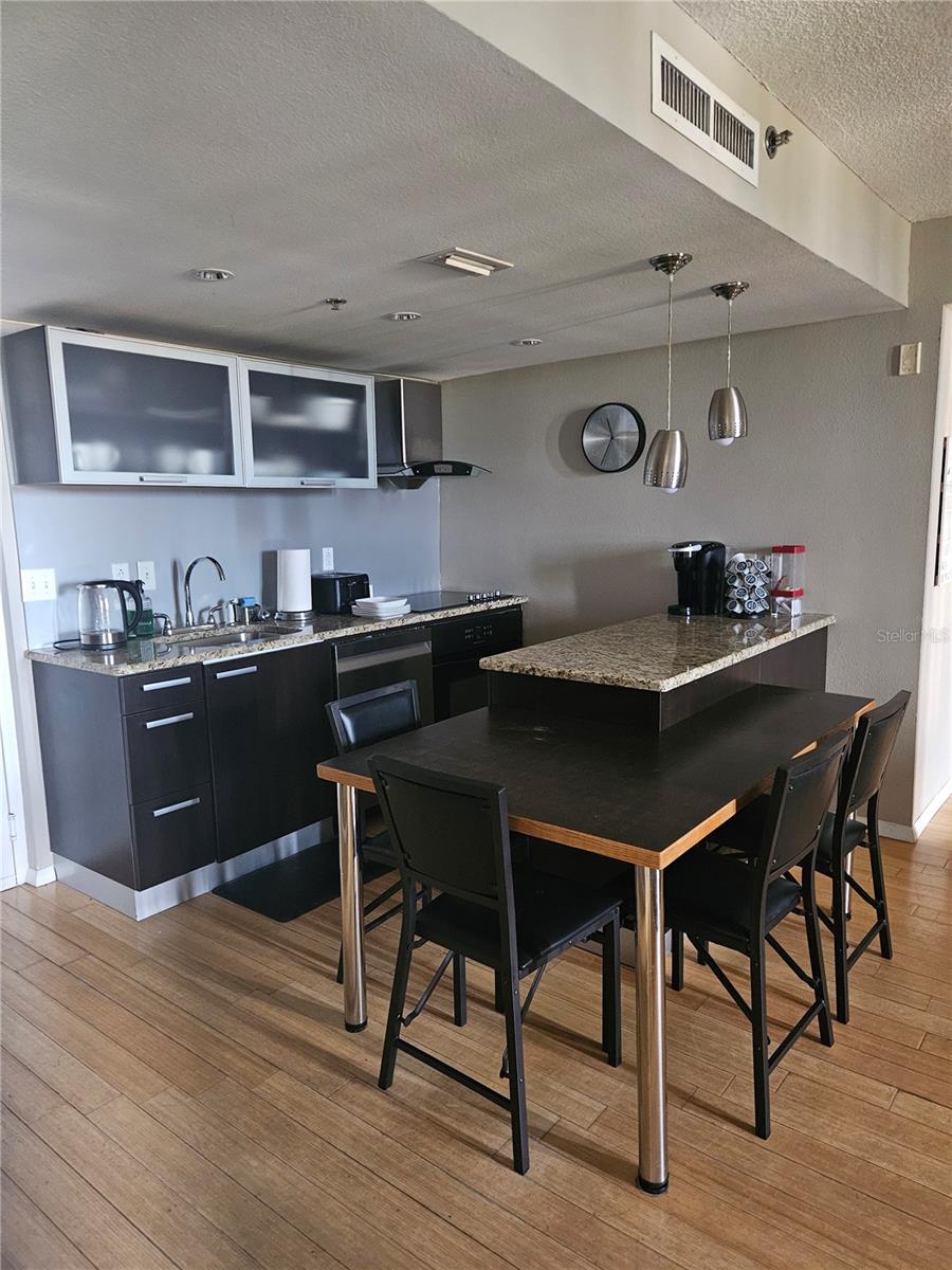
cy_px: 635
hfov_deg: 58.9
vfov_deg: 73.9
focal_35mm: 23
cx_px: 476
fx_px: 843
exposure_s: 1/24
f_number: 1.8
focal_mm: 5.4
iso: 1000
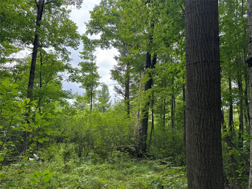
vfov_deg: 56.8
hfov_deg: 71.6
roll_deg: -1.7
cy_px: 94
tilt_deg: +9.5
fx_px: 175
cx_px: 126
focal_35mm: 24
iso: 80
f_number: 1.78
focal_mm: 6.76
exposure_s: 1/553
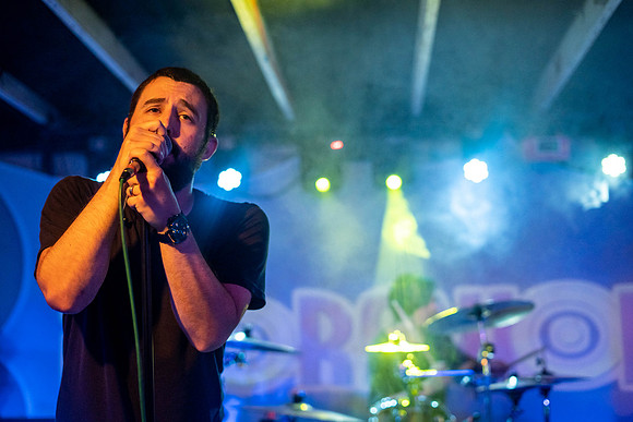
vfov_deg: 27.0
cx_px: 316
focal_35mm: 50
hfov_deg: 39.6
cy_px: 211
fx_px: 879
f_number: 2.2
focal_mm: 50
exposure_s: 1/160
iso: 2500
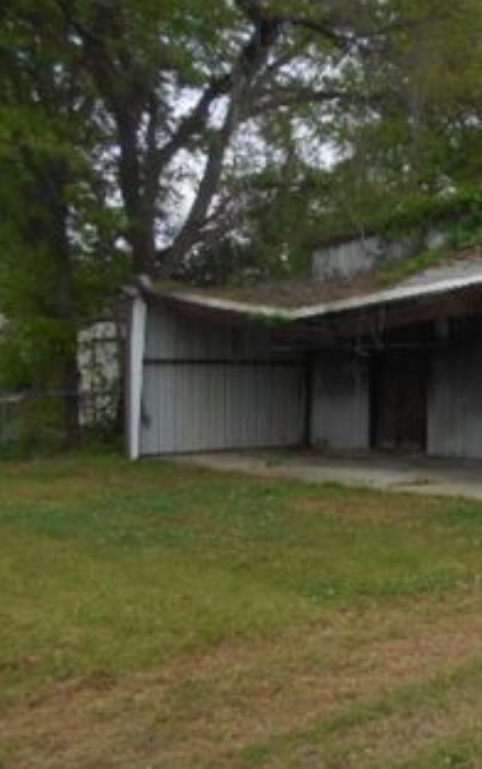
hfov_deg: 25.6
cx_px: 610
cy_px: 446
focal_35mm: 44
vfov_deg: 45.1
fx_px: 924
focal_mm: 4.6
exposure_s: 1/320
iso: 80
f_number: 3.2
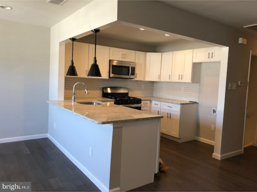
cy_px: 96
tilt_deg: -4.1
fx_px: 208
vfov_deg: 49.7
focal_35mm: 28
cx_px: 128
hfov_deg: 63.4
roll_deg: -3.3
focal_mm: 4
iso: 32
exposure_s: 1/30
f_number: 1.8
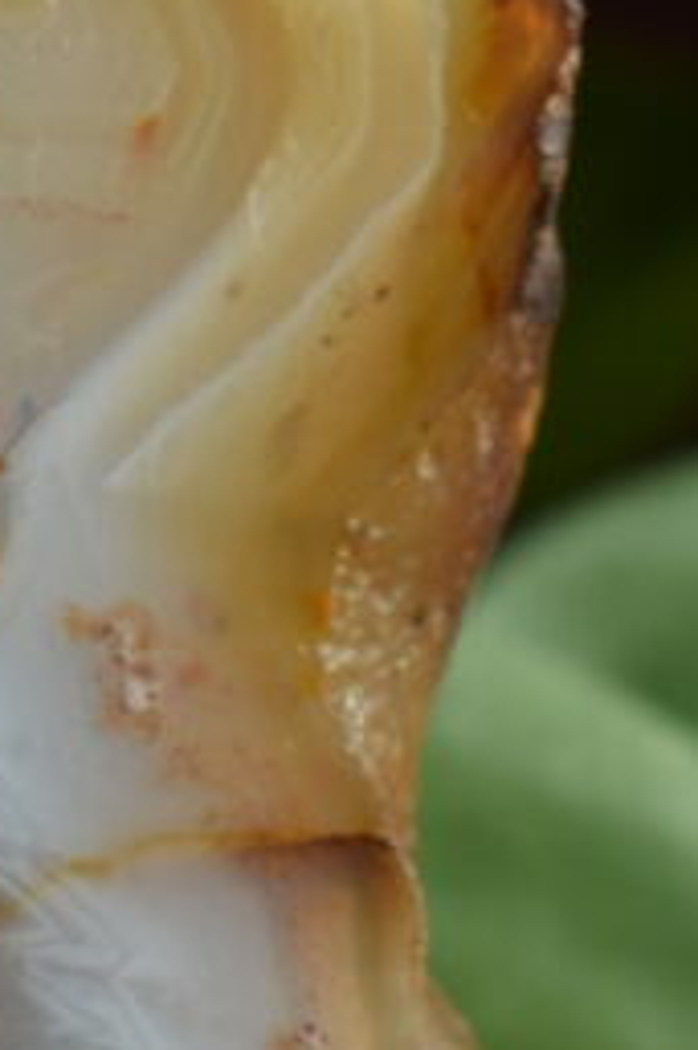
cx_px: -339
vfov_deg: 9.3
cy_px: 756
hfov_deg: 6.1
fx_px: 6436
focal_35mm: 221
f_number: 8
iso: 100
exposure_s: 1/250
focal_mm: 42
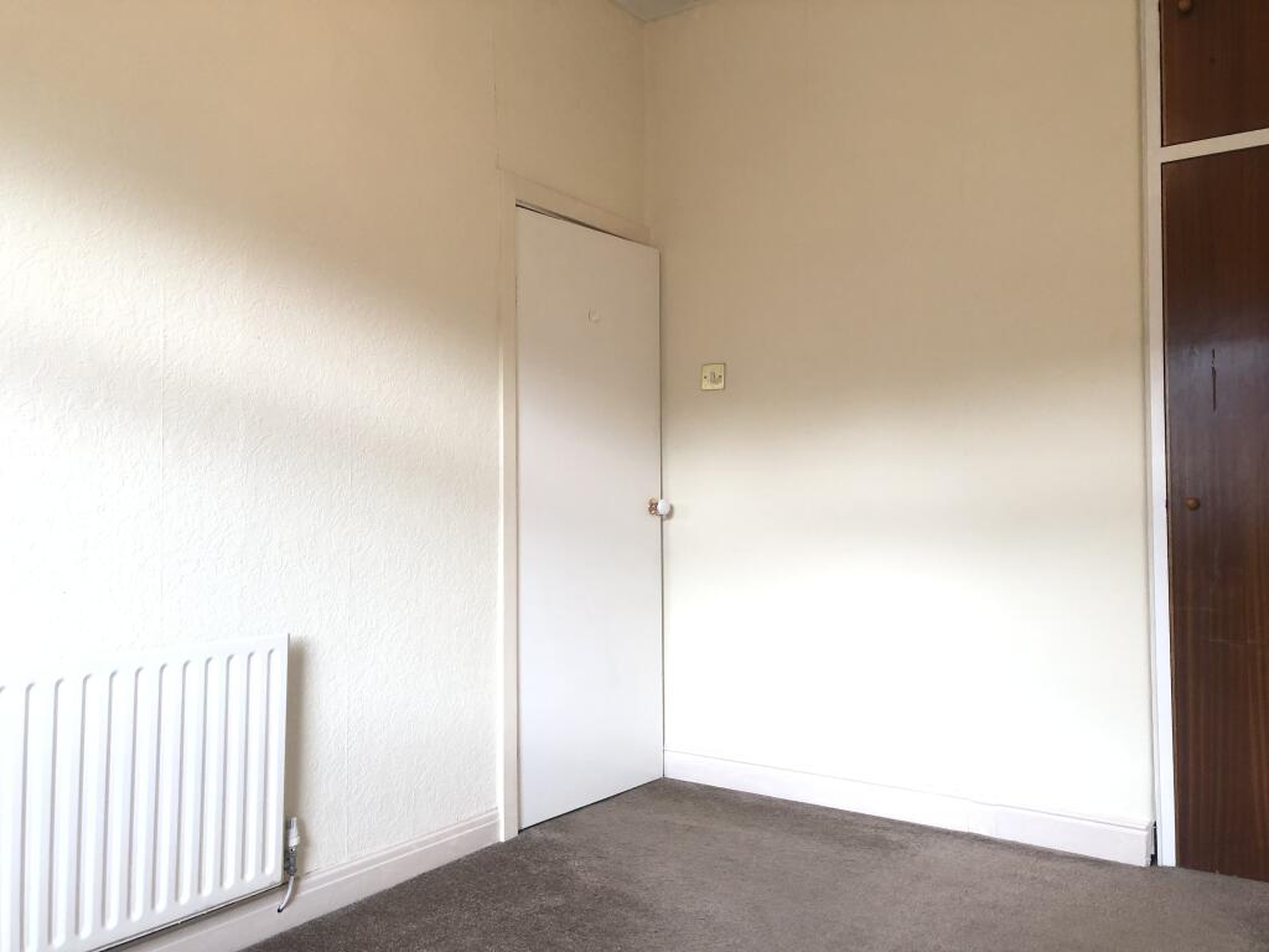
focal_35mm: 28
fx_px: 1026
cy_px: 476
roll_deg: +1.2
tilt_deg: +0.6
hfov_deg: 63.4
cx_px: 634
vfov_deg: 49.7
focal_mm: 3.99
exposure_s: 1/33
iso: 40
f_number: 1.8
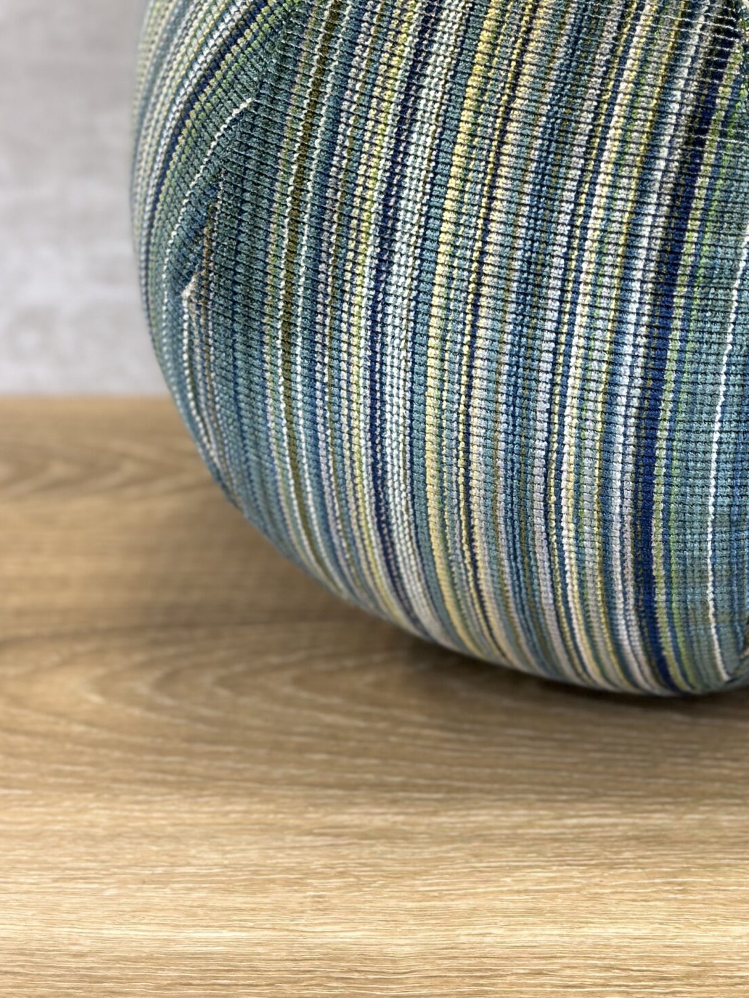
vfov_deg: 22.9
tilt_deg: -17.7
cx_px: 653
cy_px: 194
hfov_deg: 17.3
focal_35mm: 84
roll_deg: +1.1
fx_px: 2424
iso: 80
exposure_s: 1/129
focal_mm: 6.86
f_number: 1.78
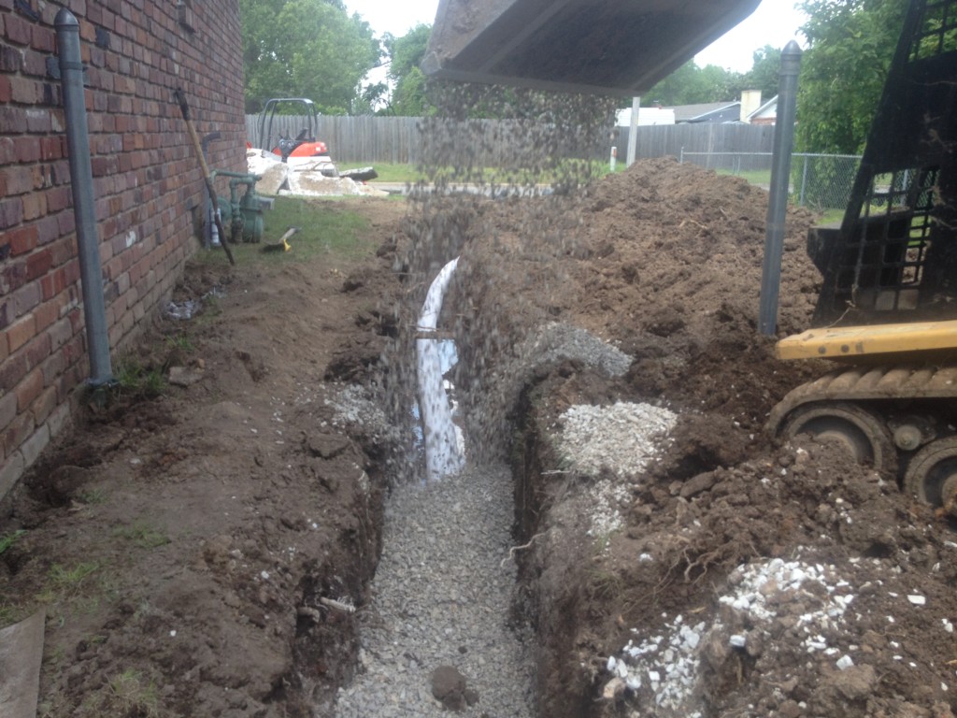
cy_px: 359
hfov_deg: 52.6
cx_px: 478
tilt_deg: -15.8
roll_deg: -0.5
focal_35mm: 35
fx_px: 968
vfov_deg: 40.7
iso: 50
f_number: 2.4
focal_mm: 4.28
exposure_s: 1/233
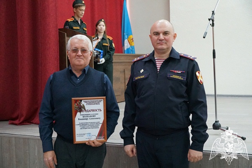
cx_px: 126
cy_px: 84
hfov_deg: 38.9
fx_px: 357
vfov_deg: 26.5
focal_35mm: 51
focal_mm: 34
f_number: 4.5
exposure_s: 1/160
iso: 6400
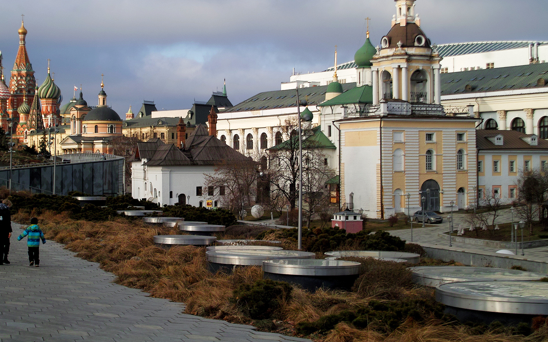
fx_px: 1030
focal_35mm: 69
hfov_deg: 29.8
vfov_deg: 18.8
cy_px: 142
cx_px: 239
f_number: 4
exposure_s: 1/1000
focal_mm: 35
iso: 100
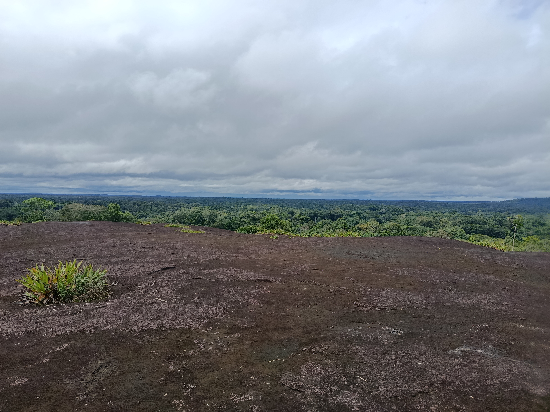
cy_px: 206
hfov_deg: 71.6
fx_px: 381
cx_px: 275
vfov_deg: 56.8
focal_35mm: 24
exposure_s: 1/737
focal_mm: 5.24
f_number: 1.7
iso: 50
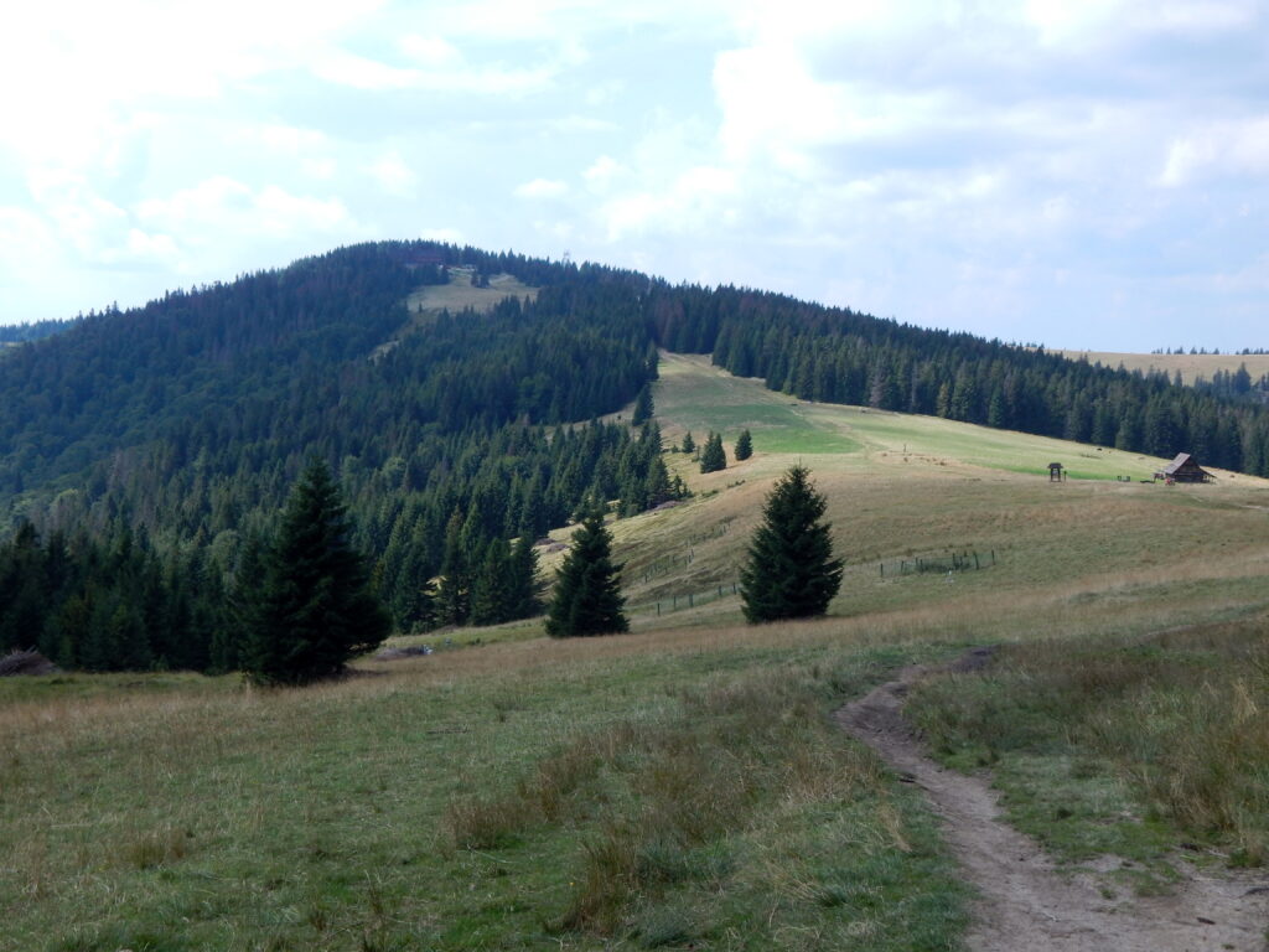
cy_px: 476
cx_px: 634
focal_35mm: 43
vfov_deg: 33.6
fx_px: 1576
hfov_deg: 43.9
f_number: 3.6
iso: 125
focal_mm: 7.7
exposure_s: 1/1250
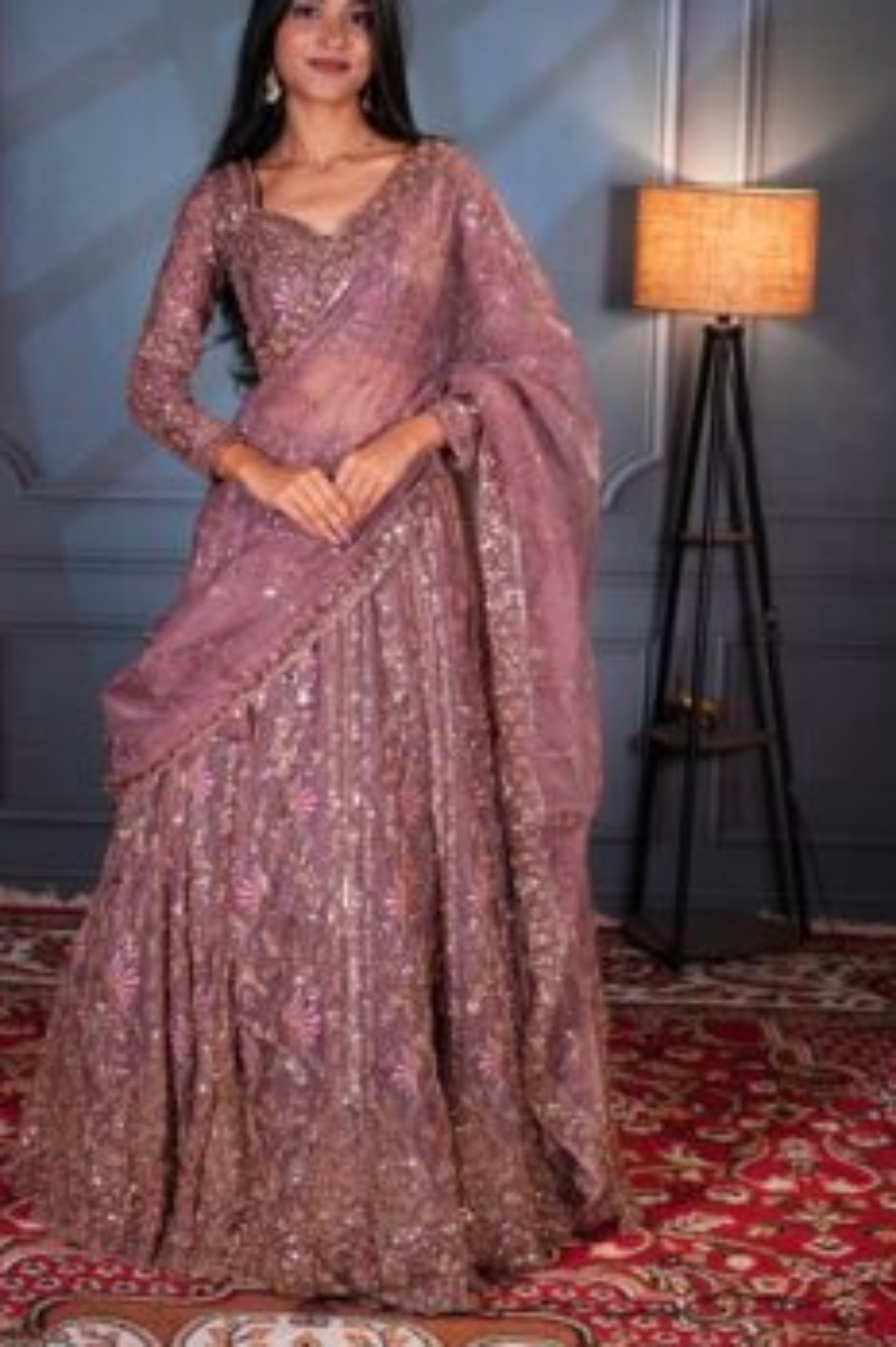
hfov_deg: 19.1
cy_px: 610
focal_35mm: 71
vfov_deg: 28.5
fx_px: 2656
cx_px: 348
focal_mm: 55
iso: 500
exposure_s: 1/100
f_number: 4
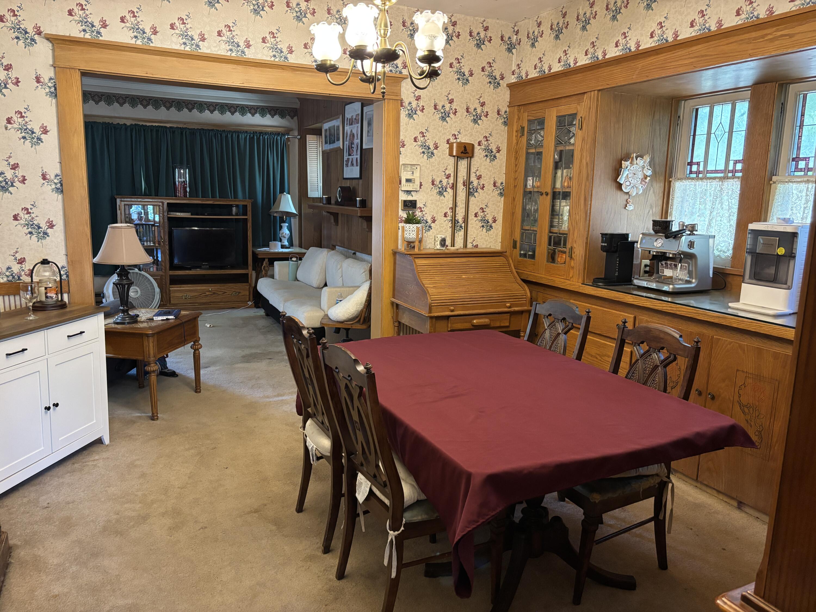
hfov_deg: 67.3
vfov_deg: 53.1
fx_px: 613
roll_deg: -1.1
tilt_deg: -10.6
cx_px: 408
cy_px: 306
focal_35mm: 26
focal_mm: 5.96
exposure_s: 1/40
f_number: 1.6
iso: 500
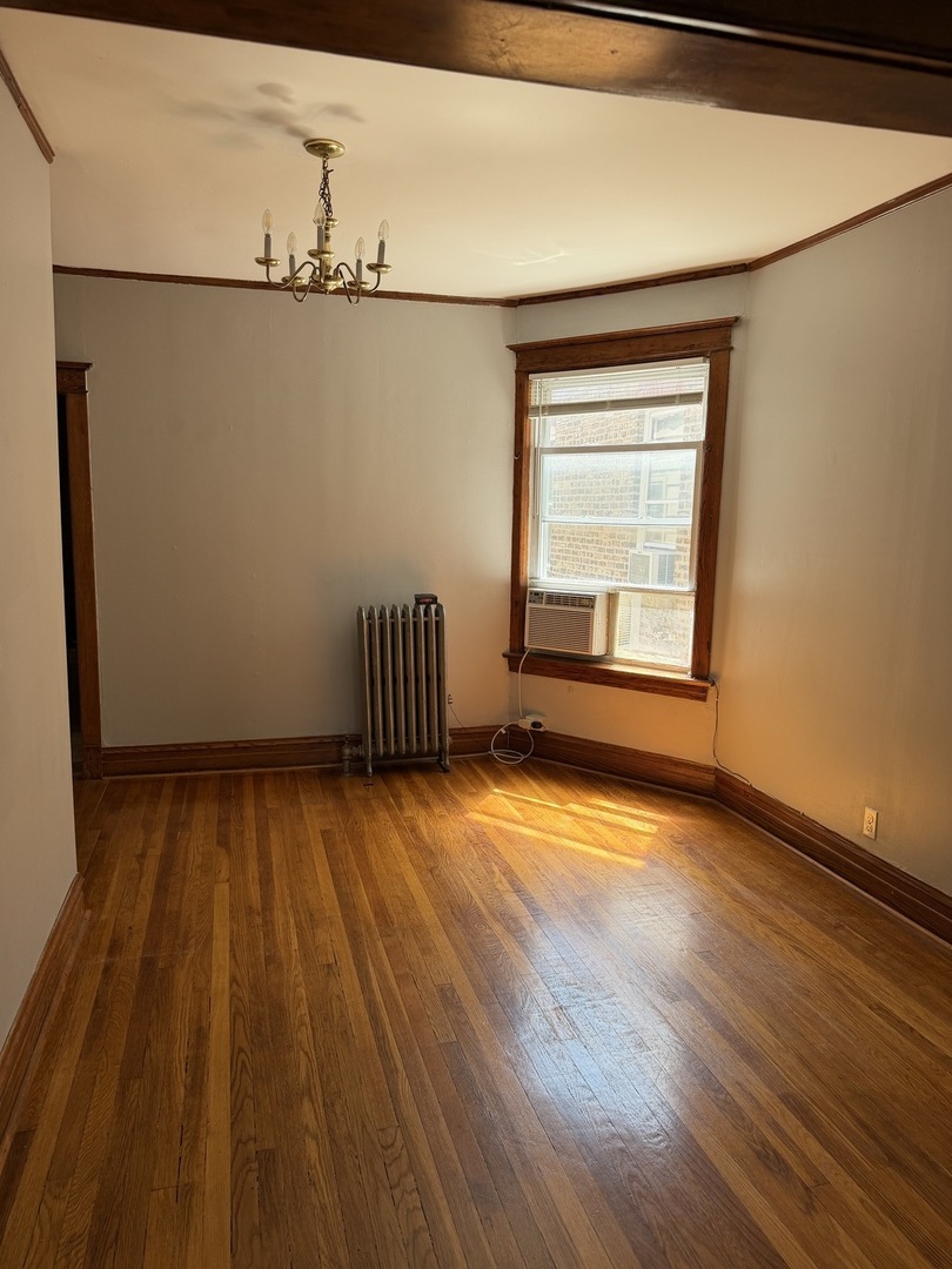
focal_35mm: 24
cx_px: 476
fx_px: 880
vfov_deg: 71.6
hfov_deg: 56.8
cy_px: 634
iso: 80
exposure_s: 1/171
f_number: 1.78
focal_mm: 6.76
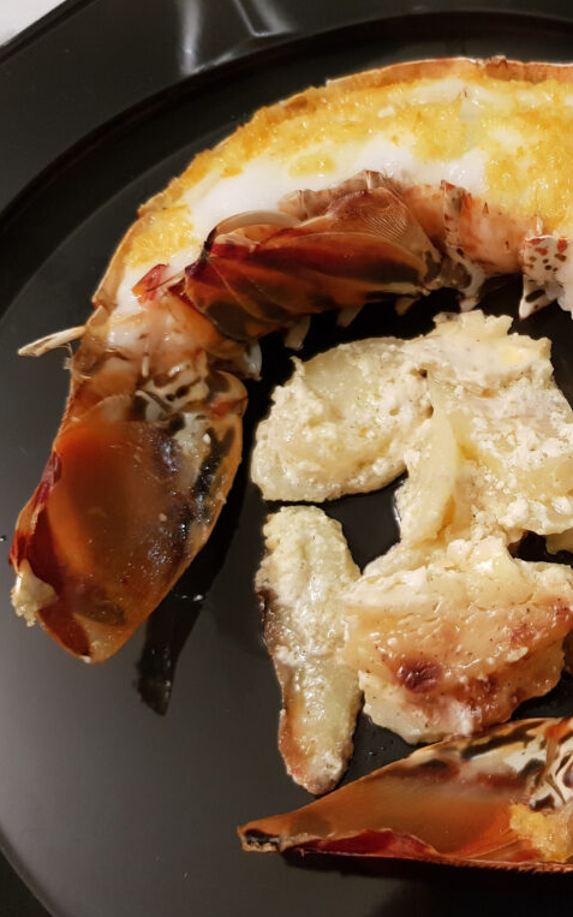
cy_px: 458
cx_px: 547
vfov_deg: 52.7
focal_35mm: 37
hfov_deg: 32.2
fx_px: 924
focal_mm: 4.3
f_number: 1.7
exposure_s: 1/25
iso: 250
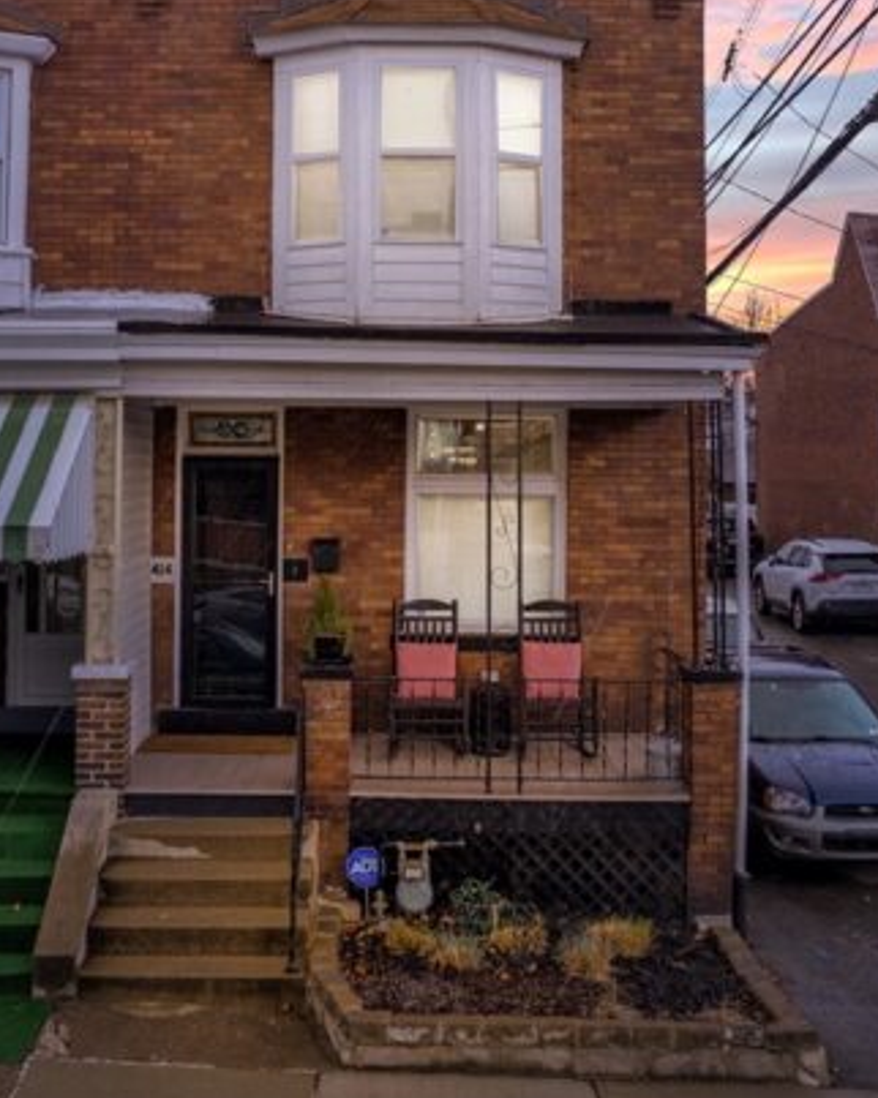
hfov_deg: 36.5
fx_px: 1333
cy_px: 399
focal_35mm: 41
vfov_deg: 44.4
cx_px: 412
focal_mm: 8.38
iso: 100
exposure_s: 1/160
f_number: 2.8
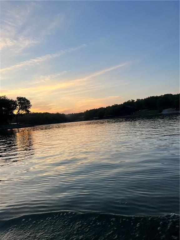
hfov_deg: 53.1
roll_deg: +3.5
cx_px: 90
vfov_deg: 67.3
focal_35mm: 26
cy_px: 120
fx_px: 180
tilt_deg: +1.3
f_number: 1.5
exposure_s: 1/502
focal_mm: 5.7
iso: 50
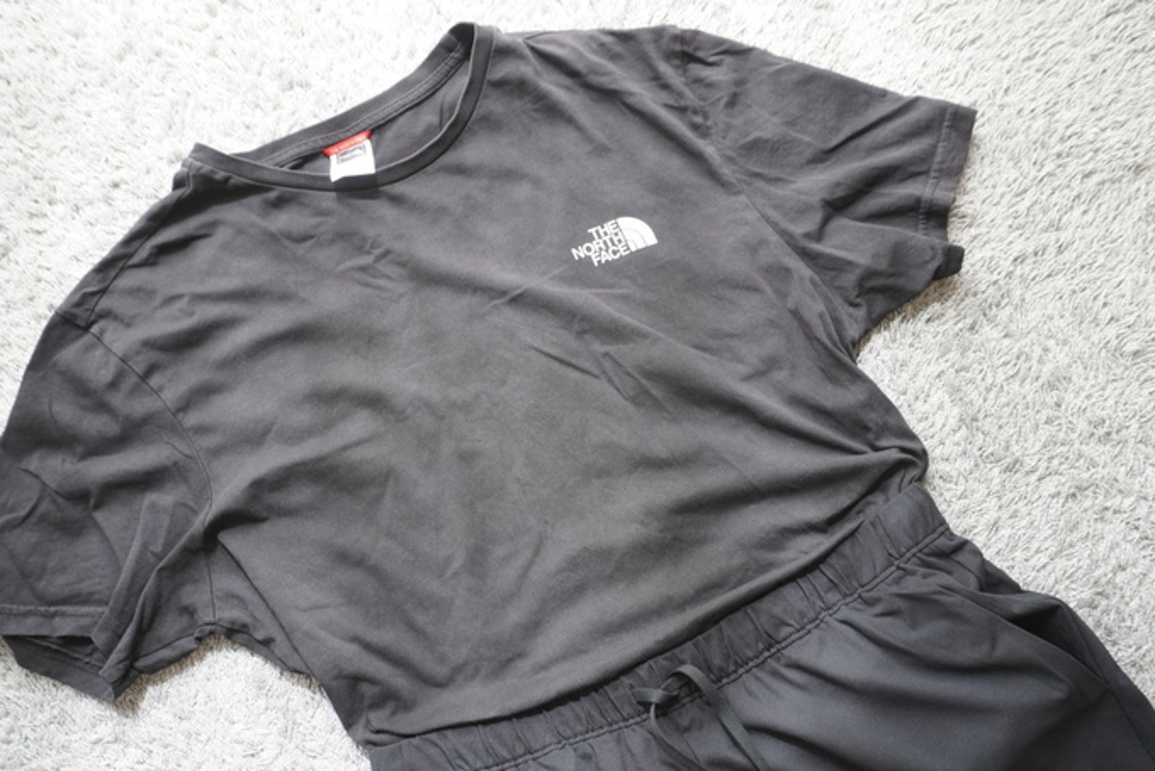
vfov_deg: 38.4
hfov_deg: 55.1
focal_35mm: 34
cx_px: 578
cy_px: 386
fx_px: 1107
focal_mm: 23
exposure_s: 1/40
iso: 640
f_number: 6.3
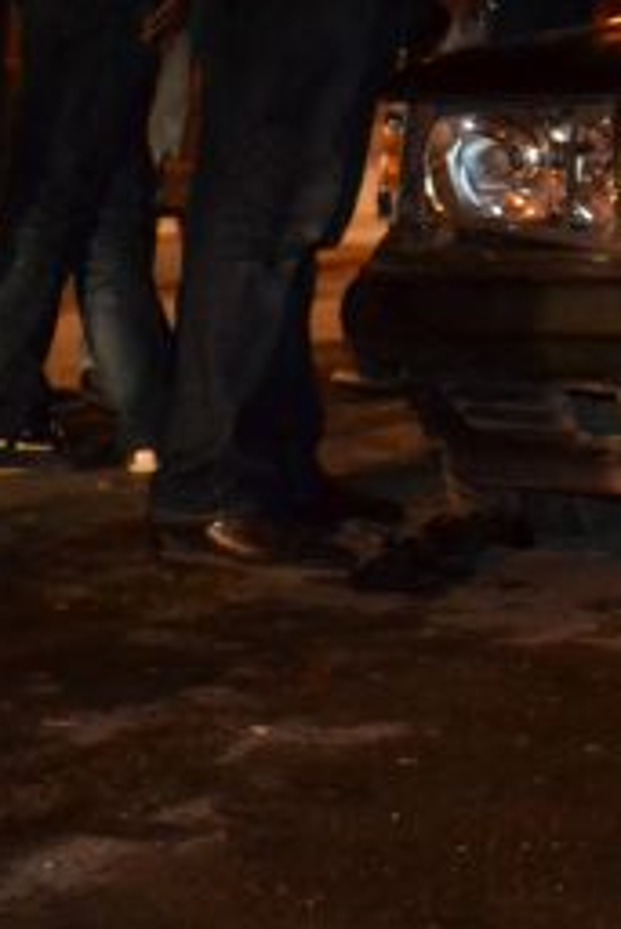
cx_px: 1028
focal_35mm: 120
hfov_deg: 10.9
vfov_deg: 17.0
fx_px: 3101
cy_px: 221
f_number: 4.8
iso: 3200
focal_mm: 32
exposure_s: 1/60
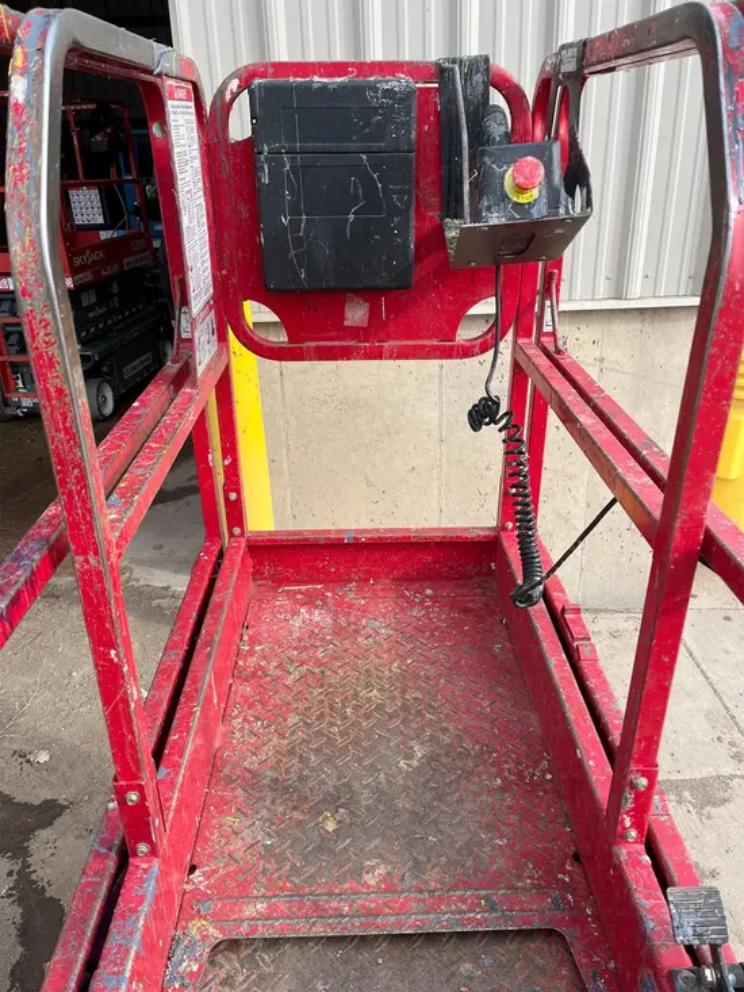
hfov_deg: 53.1
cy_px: 496
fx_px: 745
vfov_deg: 67.3
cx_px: 372
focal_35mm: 26
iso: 50
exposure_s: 1/1075
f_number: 1.6
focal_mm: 5.1
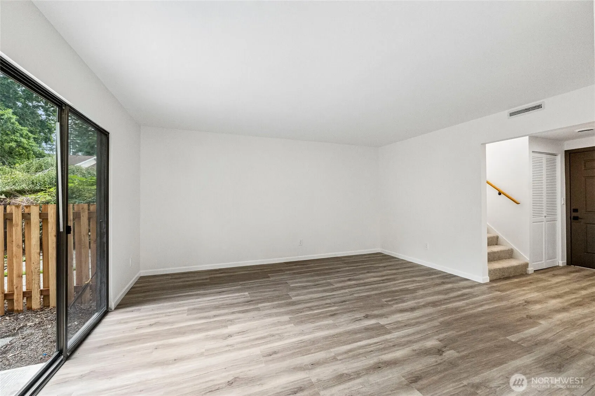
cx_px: 298
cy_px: 198
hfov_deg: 100.4
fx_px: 248
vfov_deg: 77.3
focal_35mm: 15
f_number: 9
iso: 1600
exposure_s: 1/30
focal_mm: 10
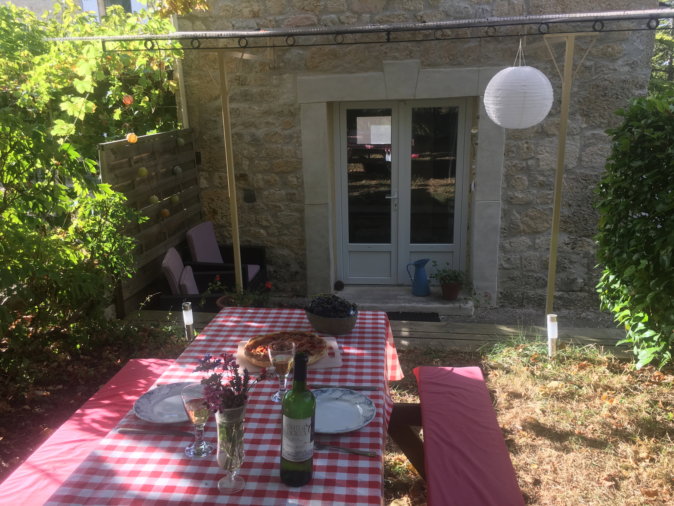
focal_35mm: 29
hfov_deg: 61.7
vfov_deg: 48.2
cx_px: 337
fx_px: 565
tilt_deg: -15.2
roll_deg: +1.3
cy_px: 253
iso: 25
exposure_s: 1/201
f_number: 2.2
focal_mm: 4.15
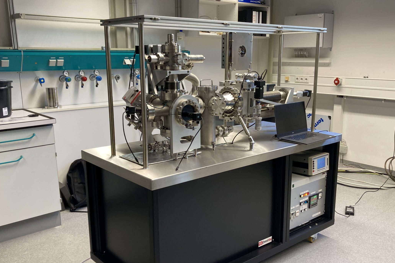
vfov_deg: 36.8
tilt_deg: -12.0
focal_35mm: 36
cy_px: 145
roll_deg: +0.3
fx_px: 395
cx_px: 211
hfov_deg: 53.1
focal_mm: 3.99
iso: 80
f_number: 1.8
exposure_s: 1/50
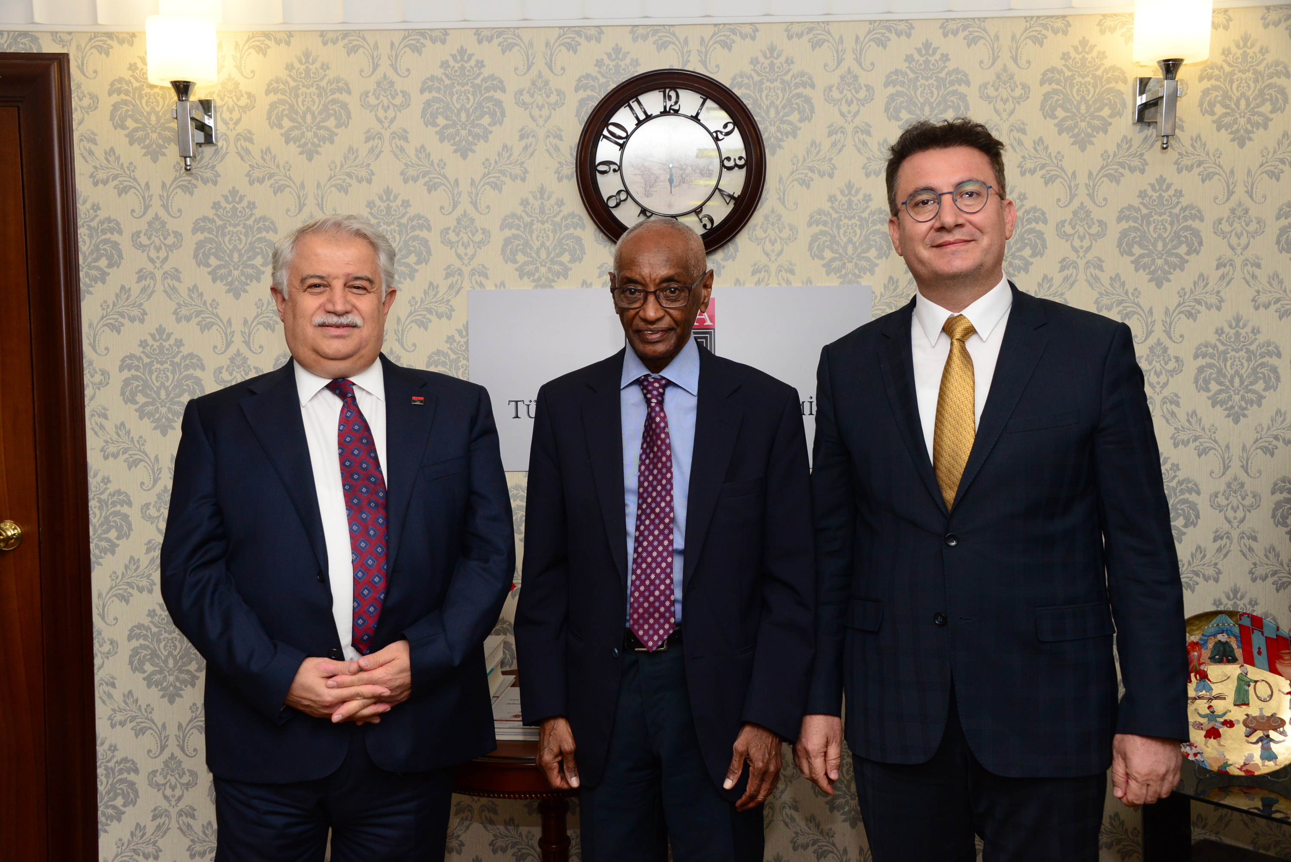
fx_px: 1291
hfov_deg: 53.1
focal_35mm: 36
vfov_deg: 36.9
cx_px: 646
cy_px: 431
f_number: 7.1
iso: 2000
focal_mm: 36
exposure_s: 1/200
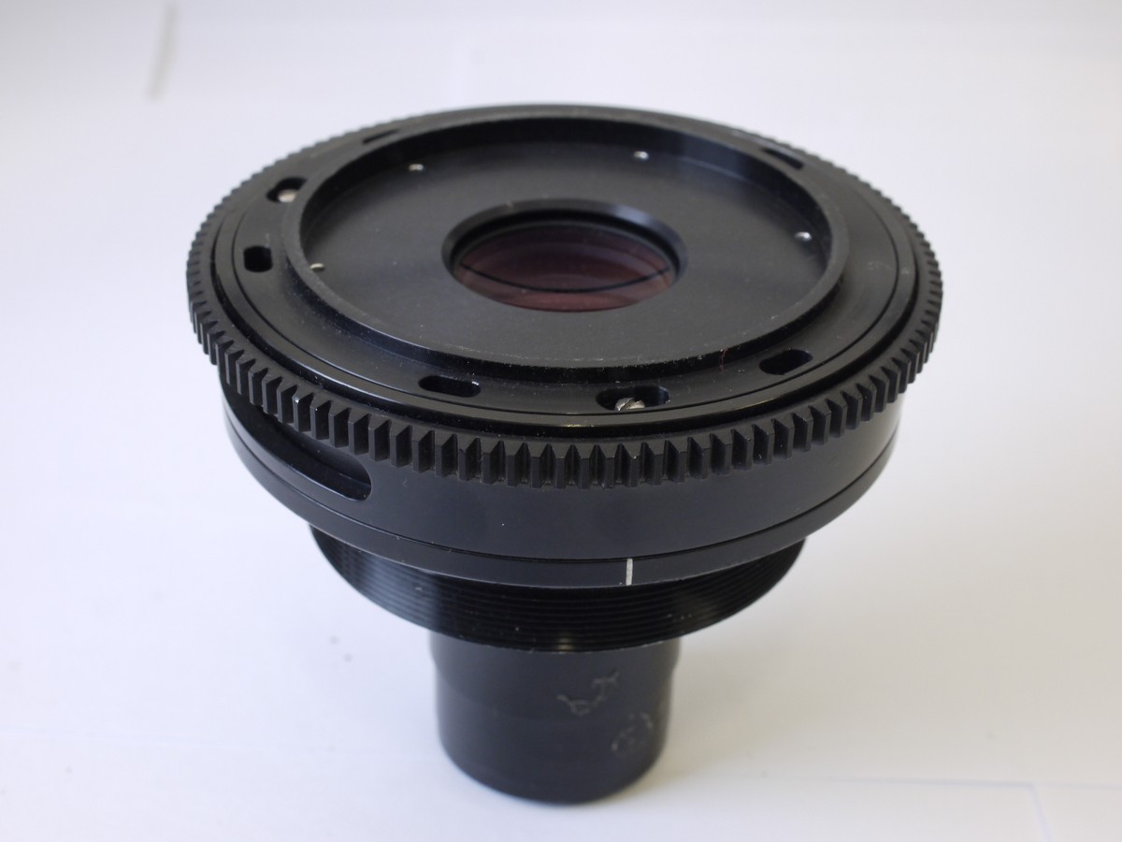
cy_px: 421
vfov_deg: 24.4
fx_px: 1945
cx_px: 561
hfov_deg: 32.2
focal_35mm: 60
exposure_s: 1/10
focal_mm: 30
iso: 400
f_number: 9
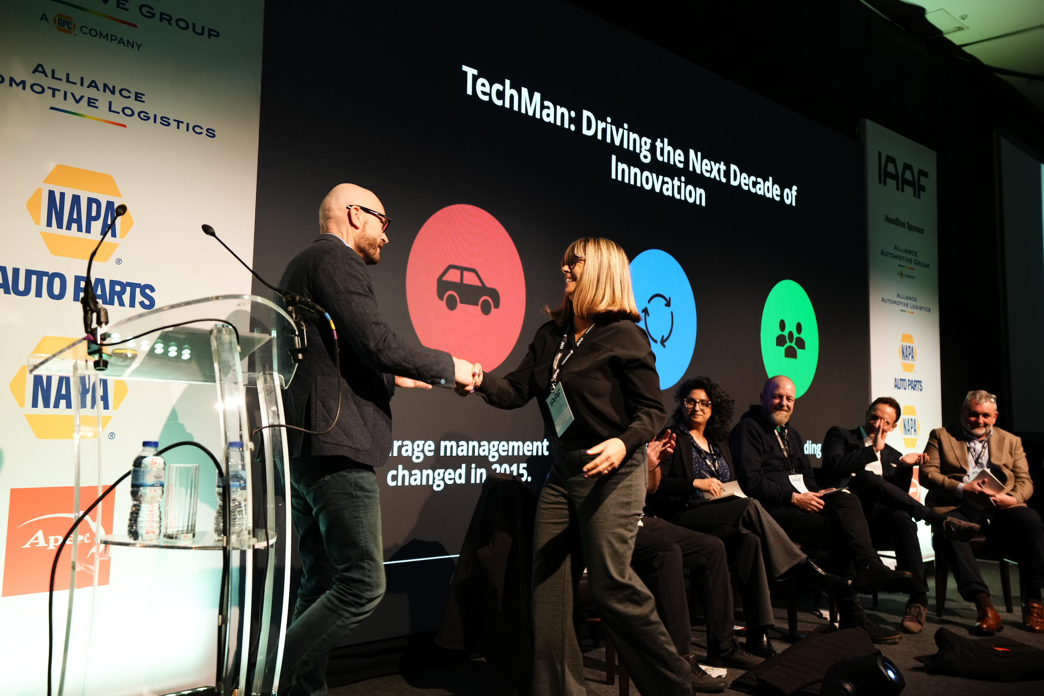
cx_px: 522
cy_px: 348
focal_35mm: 35
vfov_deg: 37.9
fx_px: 1015
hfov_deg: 54.4
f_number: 2.8
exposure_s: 1/160
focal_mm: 35
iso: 800
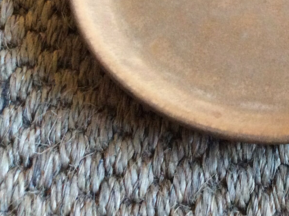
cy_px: -14
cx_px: 298
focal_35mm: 69
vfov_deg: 20.4
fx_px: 575
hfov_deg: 26.5
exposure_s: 1/17
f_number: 2.4
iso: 320
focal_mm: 3.3
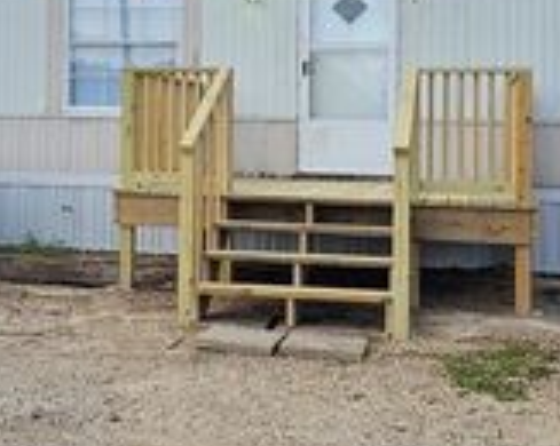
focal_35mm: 69
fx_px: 1142
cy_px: 98
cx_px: 110
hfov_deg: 27.0
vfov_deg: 21.9
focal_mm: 6.3
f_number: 1.7
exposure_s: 1/240
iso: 10
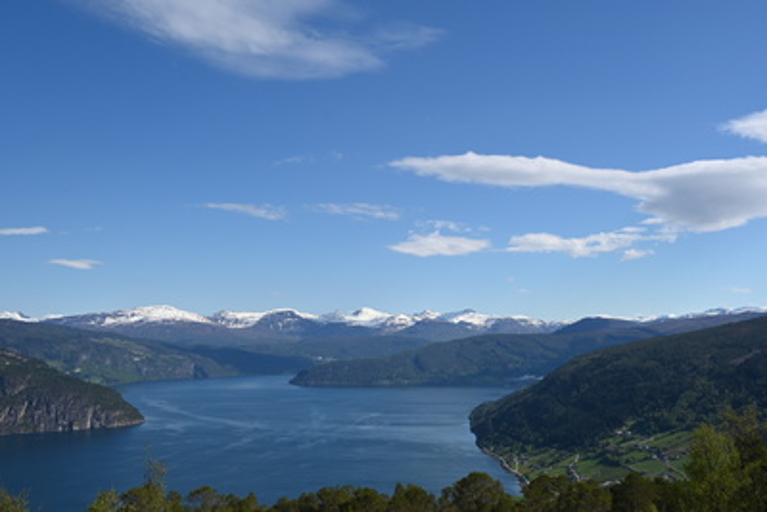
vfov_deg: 36.0
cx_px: 384
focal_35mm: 37
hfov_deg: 51.9
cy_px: 256
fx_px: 789
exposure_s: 1/500
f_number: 8
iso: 100
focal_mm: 37
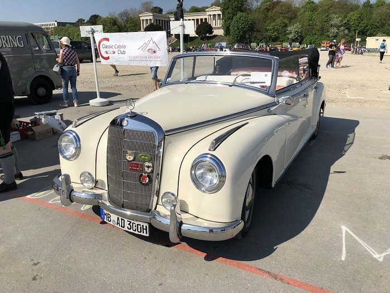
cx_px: 195
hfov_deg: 63.4
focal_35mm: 28
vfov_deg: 49.7
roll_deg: +0.7
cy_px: 146
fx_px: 315
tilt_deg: -16.1
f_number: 1.8
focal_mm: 3.99
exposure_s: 1/4367
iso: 20
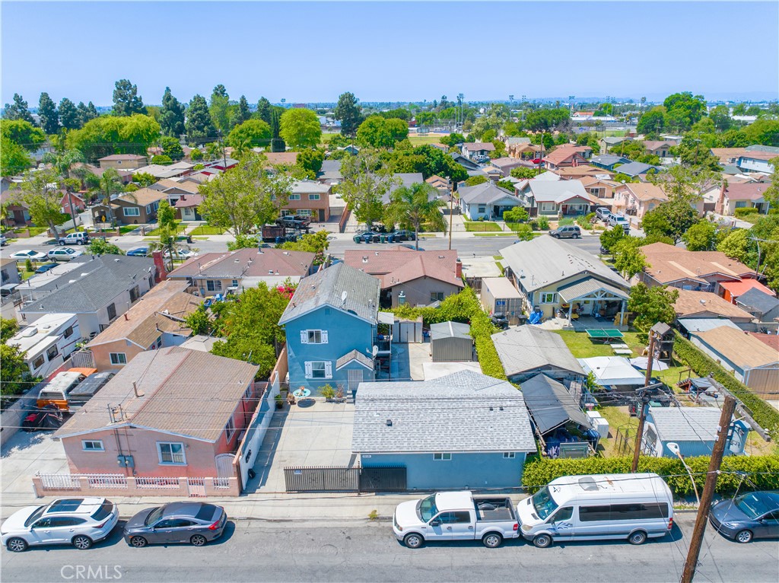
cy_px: 292
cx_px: 390
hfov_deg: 71.6
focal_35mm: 24
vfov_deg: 56.7
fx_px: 540
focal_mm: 12.29
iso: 110
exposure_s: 1/2000
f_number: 2.8
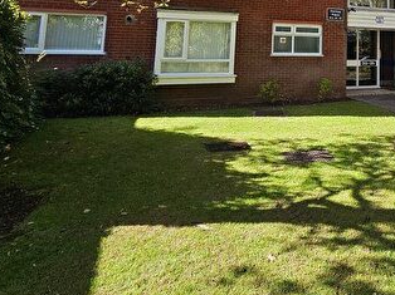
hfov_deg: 56.4
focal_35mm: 29
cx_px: 326
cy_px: -1
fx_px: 331
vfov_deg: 41.7
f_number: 2.2
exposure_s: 1/490
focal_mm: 2.2
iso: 50
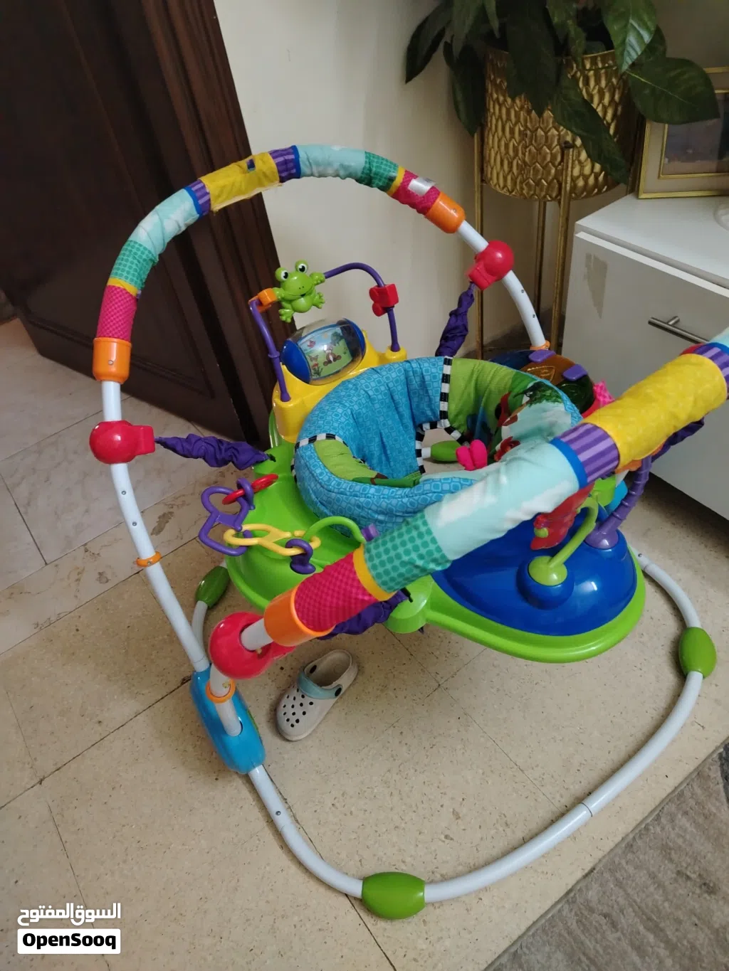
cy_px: 486
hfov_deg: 56.8
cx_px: 364
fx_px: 674
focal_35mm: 24
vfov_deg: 71.6
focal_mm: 5.25
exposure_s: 1/50
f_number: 1.75
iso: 4772
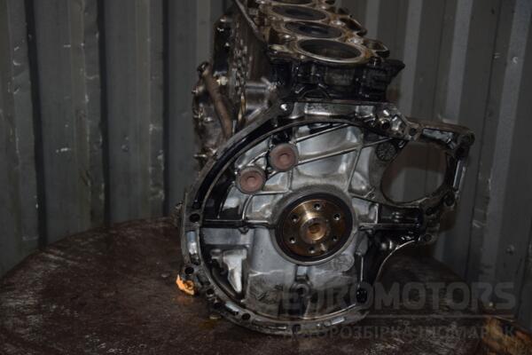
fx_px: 842
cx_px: 266
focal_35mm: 57
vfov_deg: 23.8
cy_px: 178
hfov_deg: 35.1
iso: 800
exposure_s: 1/100
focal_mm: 38
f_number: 4.5
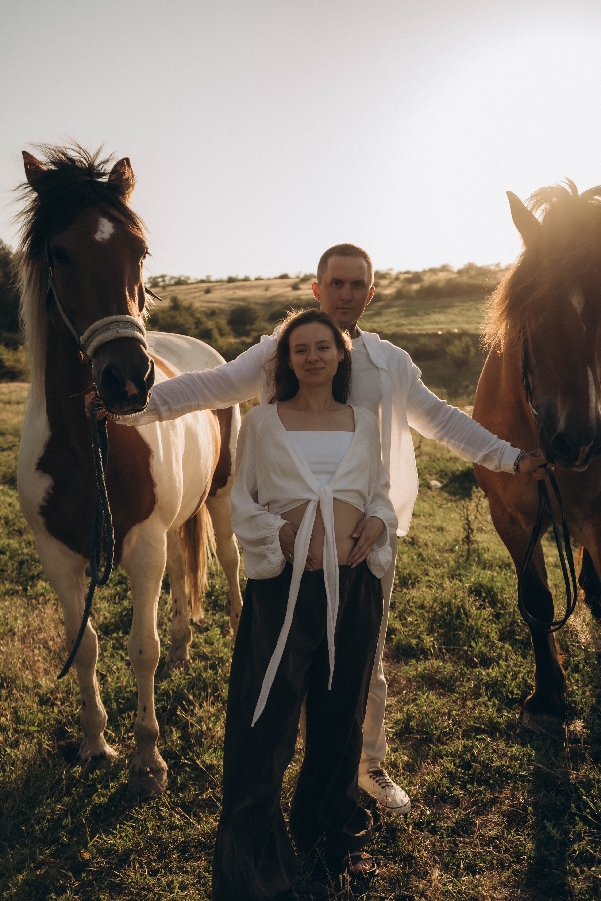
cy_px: 450
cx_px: 300
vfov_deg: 50.7
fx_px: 952
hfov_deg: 35.1
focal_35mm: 38
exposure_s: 1/800
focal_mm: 38
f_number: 4
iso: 200
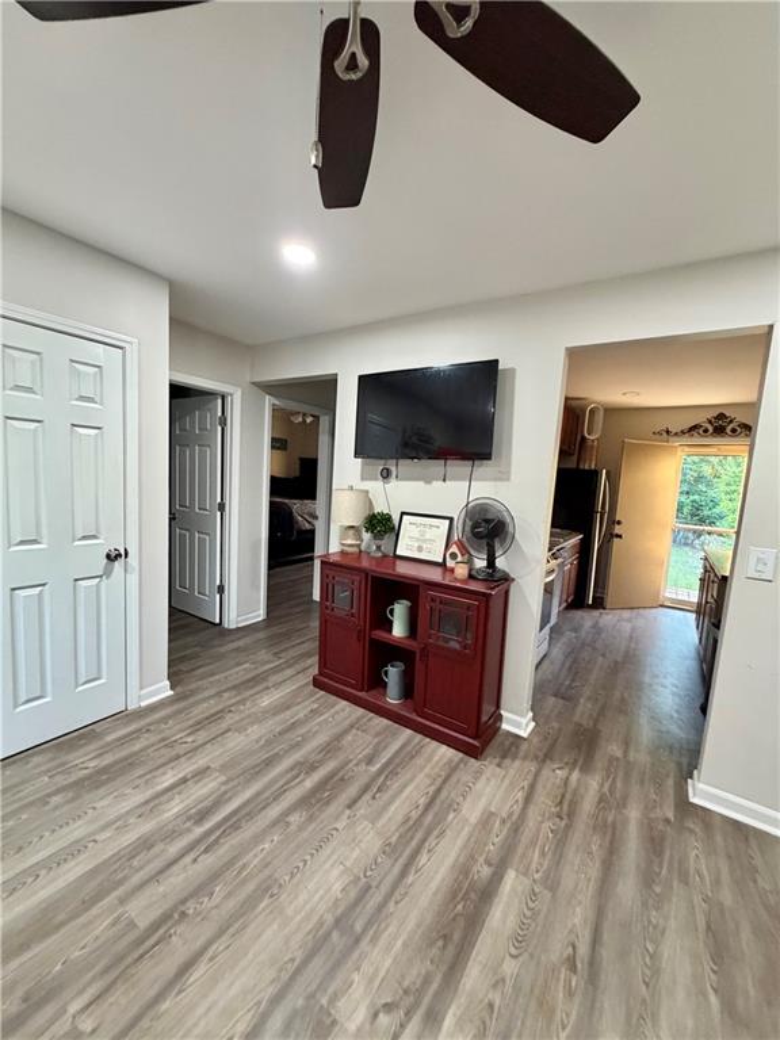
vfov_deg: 102.1
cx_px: 390
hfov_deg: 85.7
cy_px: 520
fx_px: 421
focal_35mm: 14
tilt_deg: -6.0
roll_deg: -3.6
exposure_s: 1/60
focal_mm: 2.22
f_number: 2.2
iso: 400
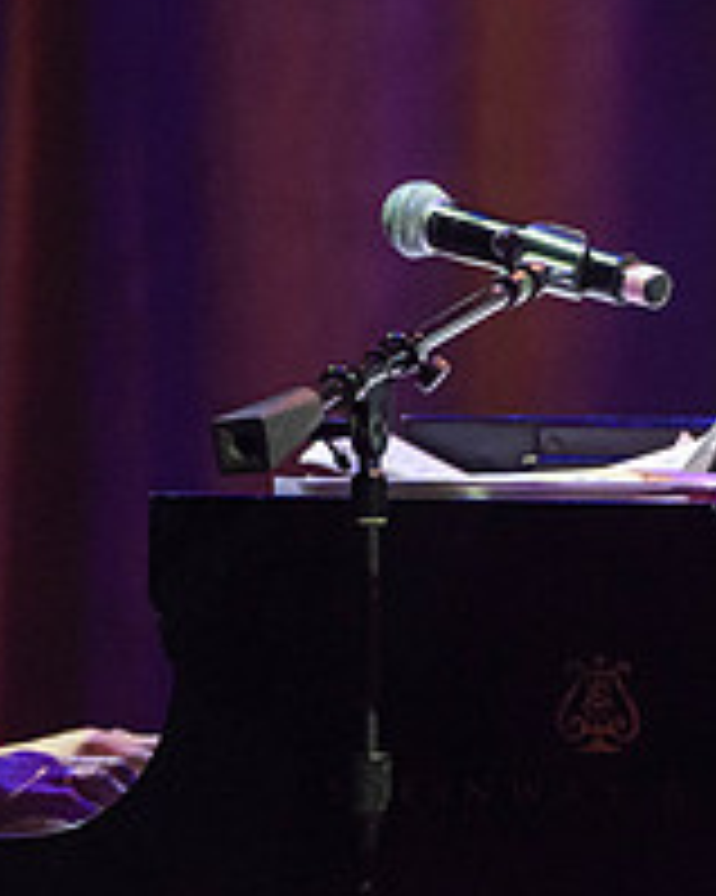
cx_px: 855
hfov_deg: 1.1
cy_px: 296
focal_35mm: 1346
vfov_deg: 1.4
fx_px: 35681
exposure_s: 1/250
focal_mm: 382
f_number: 5.6
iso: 3200
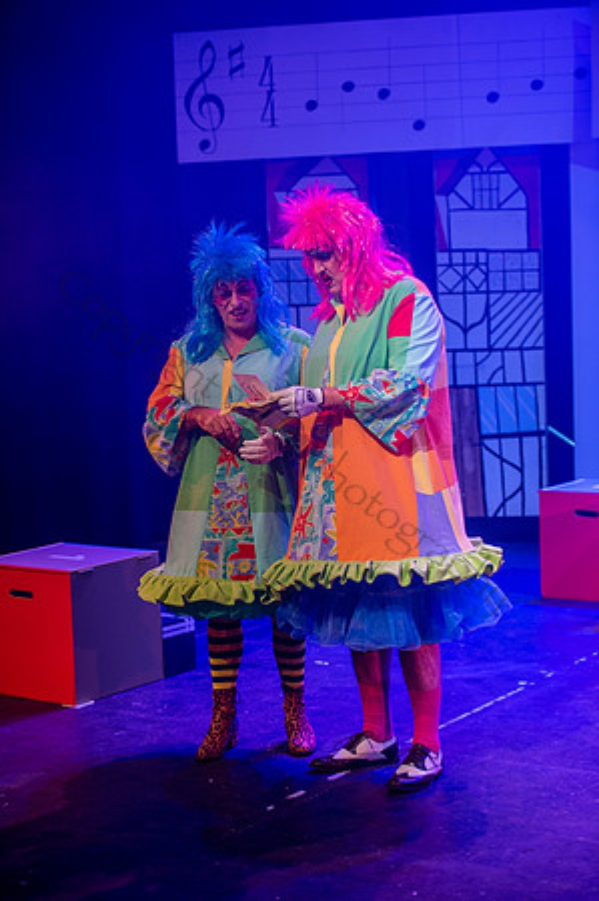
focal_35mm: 70
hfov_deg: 19.4
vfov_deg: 28.9
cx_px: 300
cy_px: 450
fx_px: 1751
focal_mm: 70
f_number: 2.8
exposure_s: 1/200
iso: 1000
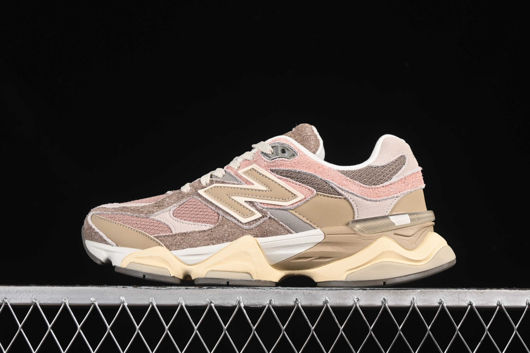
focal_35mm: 75
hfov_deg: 27.0
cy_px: 176
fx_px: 1104
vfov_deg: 18.2
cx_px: 265
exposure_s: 1/60
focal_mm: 50
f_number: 7.1
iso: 160
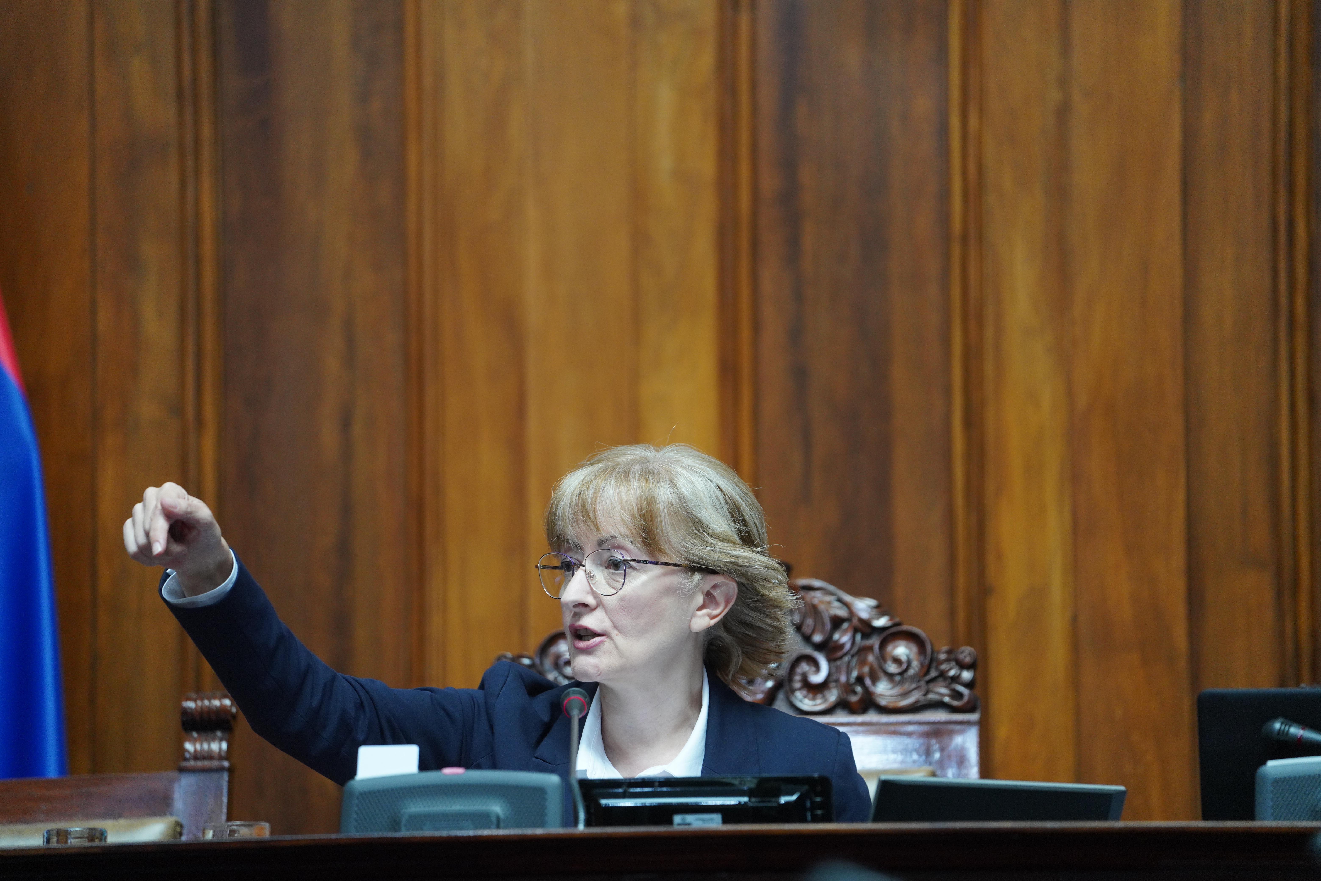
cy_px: 440
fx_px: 7338
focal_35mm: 200
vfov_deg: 6.9
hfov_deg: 10.3
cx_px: 660
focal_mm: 200
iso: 2000
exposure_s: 1/800
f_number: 2.8
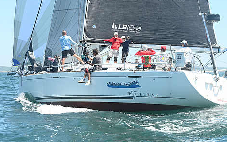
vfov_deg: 14.8
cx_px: 113
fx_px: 545
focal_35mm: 88
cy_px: 52
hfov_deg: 23.5
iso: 320
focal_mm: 70
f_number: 5
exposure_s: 1/1000
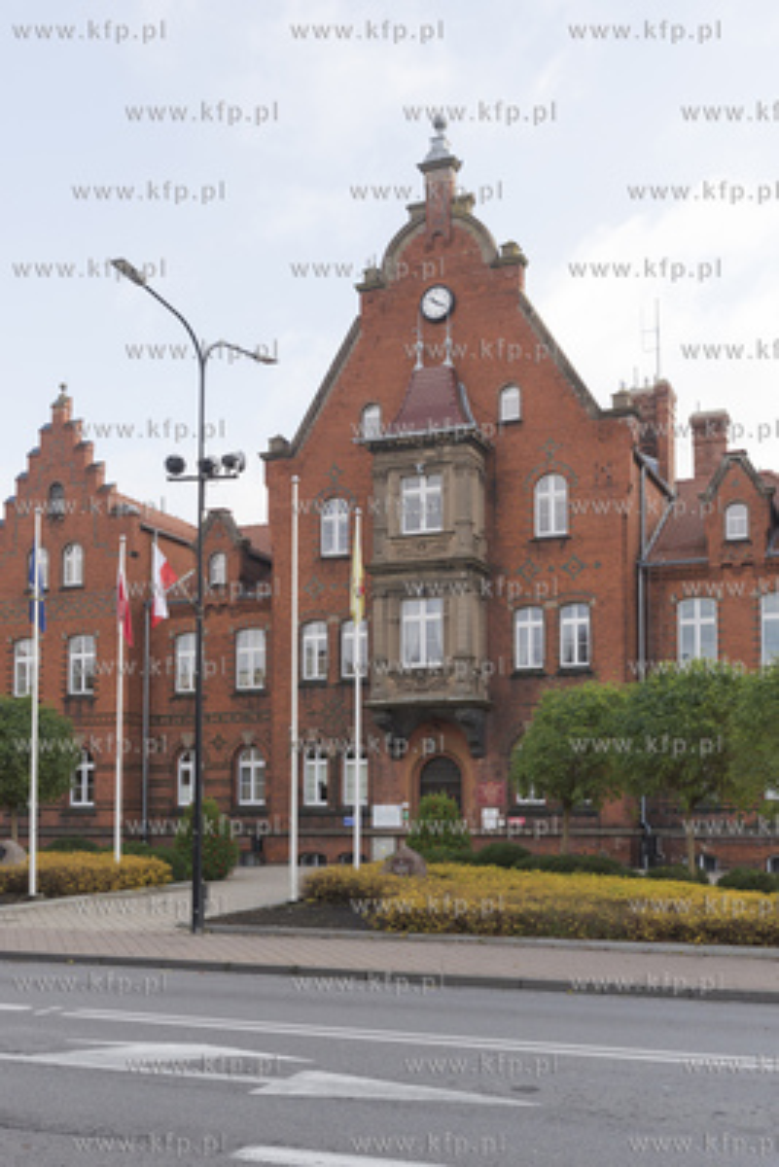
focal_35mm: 35
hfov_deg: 37.9
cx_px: 390
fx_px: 1135
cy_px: 584
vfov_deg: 54.4
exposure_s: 1/640
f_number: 4.5
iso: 400
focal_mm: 35
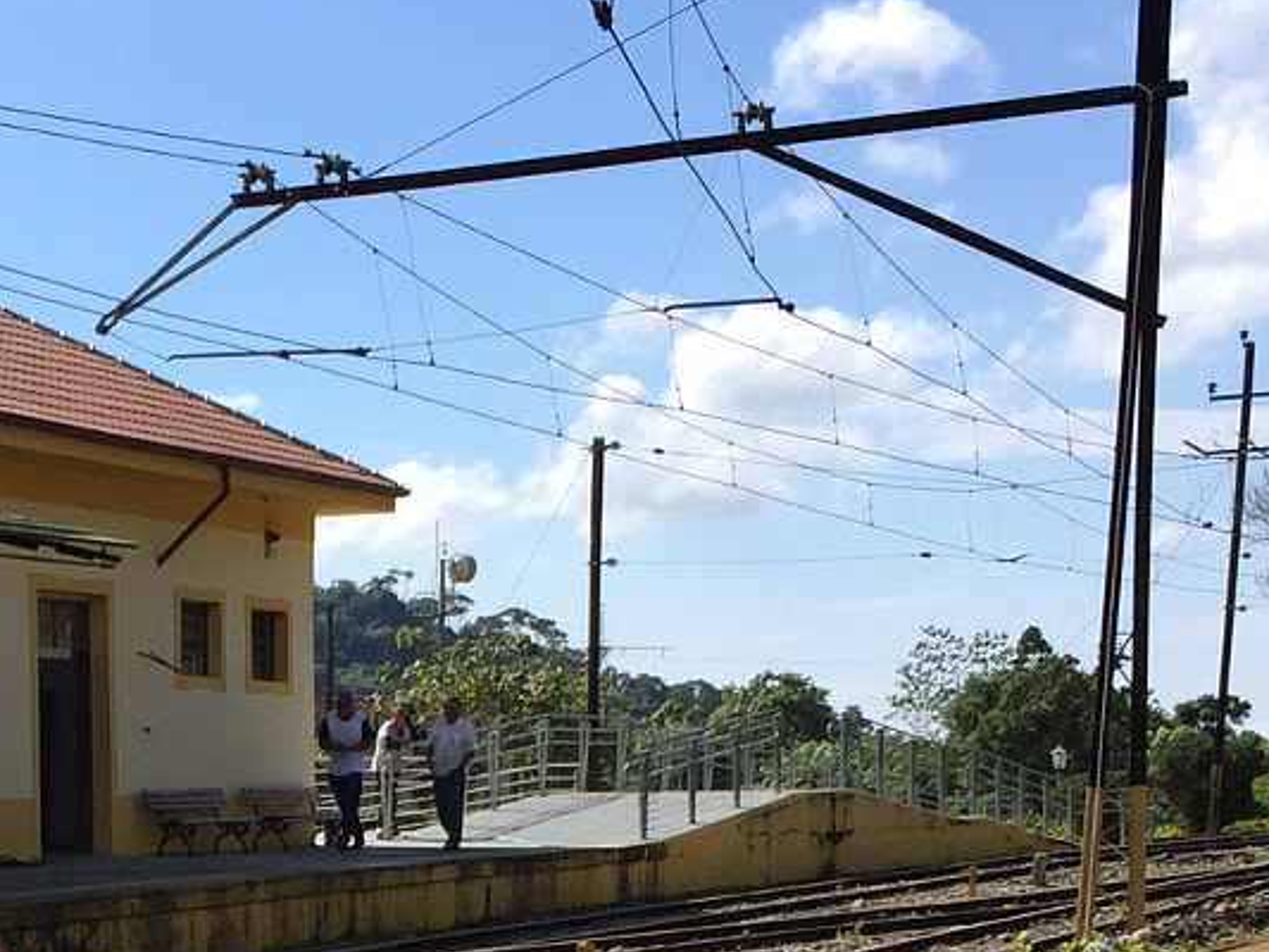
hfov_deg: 22.0
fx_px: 3190
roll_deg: -1.3
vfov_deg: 16.0
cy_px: 1264
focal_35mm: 87
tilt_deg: -7.4
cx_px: 150
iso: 32
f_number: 2.2
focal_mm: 4.15
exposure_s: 1/1582
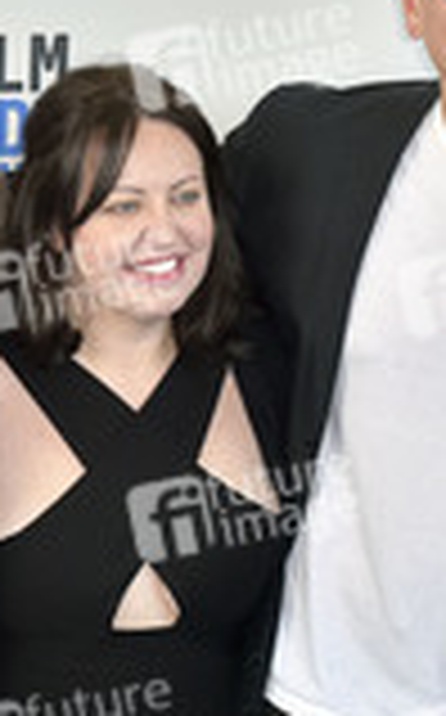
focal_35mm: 202
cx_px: -329
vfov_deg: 10.4
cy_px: 396
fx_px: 3939
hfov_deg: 6.4
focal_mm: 70
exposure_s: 1/320
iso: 500
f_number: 6.3
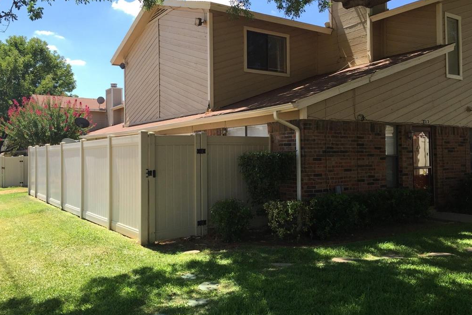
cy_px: 142
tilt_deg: +1.3
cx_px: 234
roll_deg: -0.8
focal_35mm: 31
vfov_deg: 42.3
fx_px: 406
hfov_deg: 60.3
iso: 32
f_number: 2.2
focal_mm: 4.15
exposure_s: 1/807
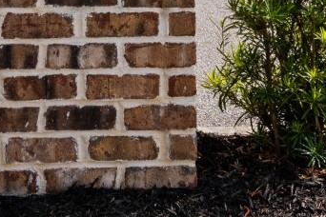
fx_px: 1159
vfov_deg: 10.1
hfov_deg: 15.7
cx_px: -12
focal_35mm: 128
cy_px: -175
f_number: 5.6
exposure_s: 1/125
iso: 100
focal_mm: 18
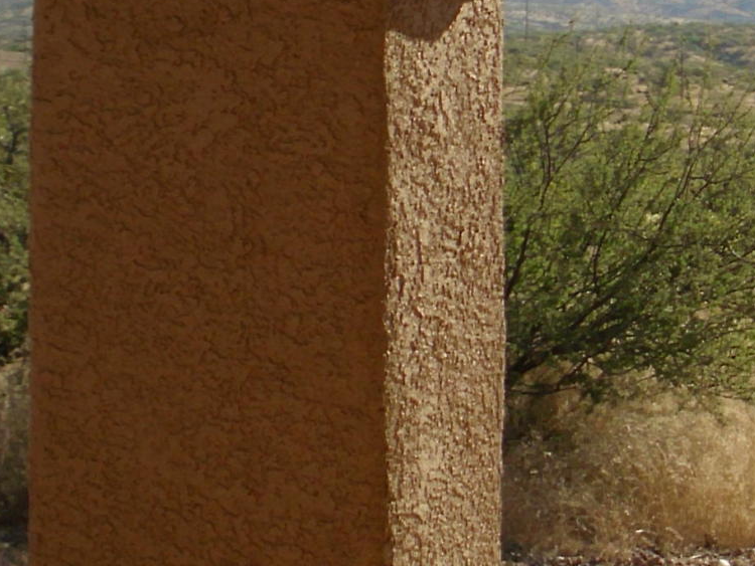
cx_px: 1151
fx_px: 3316
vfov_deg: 9.7
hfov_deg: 12.3
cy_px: 129
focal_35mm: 152
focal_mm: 6.3
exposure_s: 1/125
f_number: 7.3
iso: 50
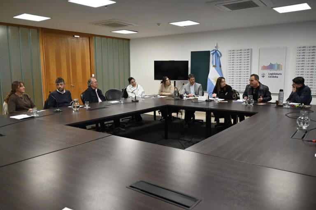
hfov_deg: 62.8
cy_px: 105
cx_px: 158
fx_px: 259
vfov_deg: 44.3
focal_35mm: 30
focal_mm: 29.5
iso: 1250
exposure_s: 1/125
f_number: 4.5
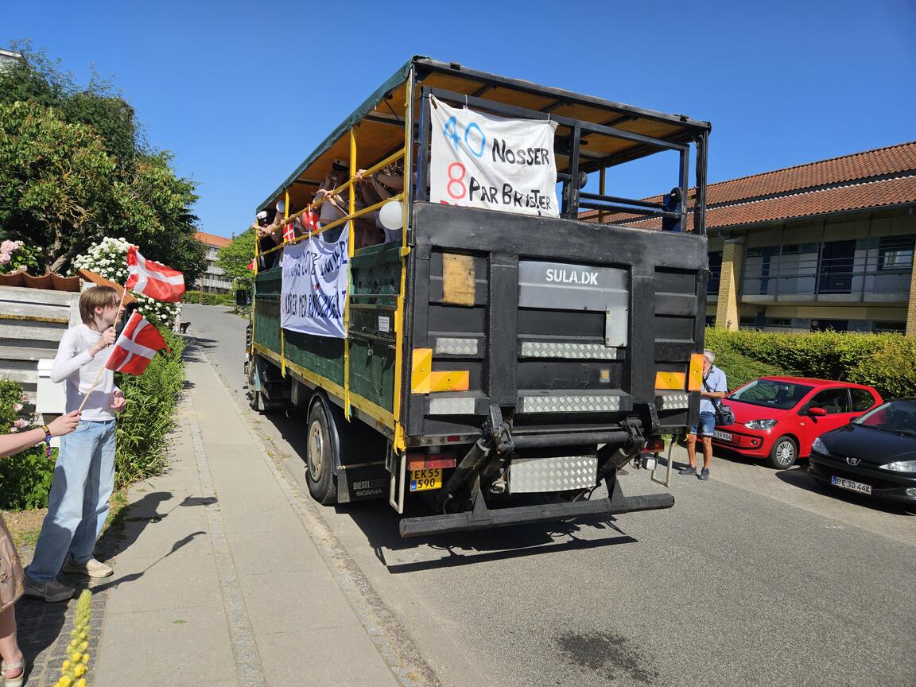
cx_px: 458
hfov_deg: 73.9
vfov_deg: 58.9
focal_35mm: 23
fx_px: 609
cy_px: 344
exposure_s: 1/2027
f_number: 1.8
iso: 25
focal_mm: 5.4
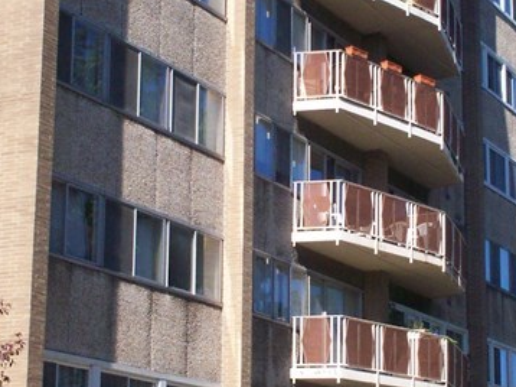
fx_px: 1534
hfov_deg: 19.0
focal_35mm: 103
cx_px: 336
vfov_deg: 14.3
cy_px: 183
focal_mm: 6
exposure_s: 1/548
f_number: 4.5
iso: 100
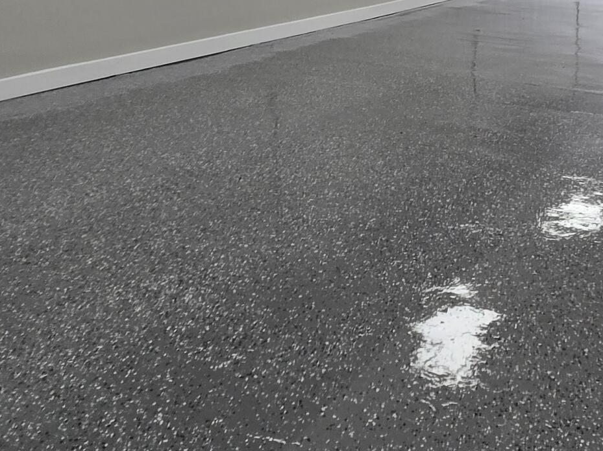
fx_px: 731
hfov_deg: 43.7
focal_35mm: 42
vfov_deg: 31.0
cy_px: -33
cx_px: 433
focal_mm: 2.2
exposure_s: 1/60
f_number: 2.2
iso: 50
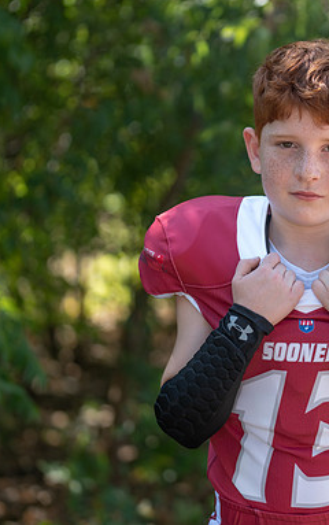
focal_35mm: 128
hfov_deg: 10.2
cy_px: 261
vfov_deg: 16.3
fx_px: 1833
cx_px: 313
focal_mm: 83
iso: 80
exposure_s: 1/320
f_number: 2.8
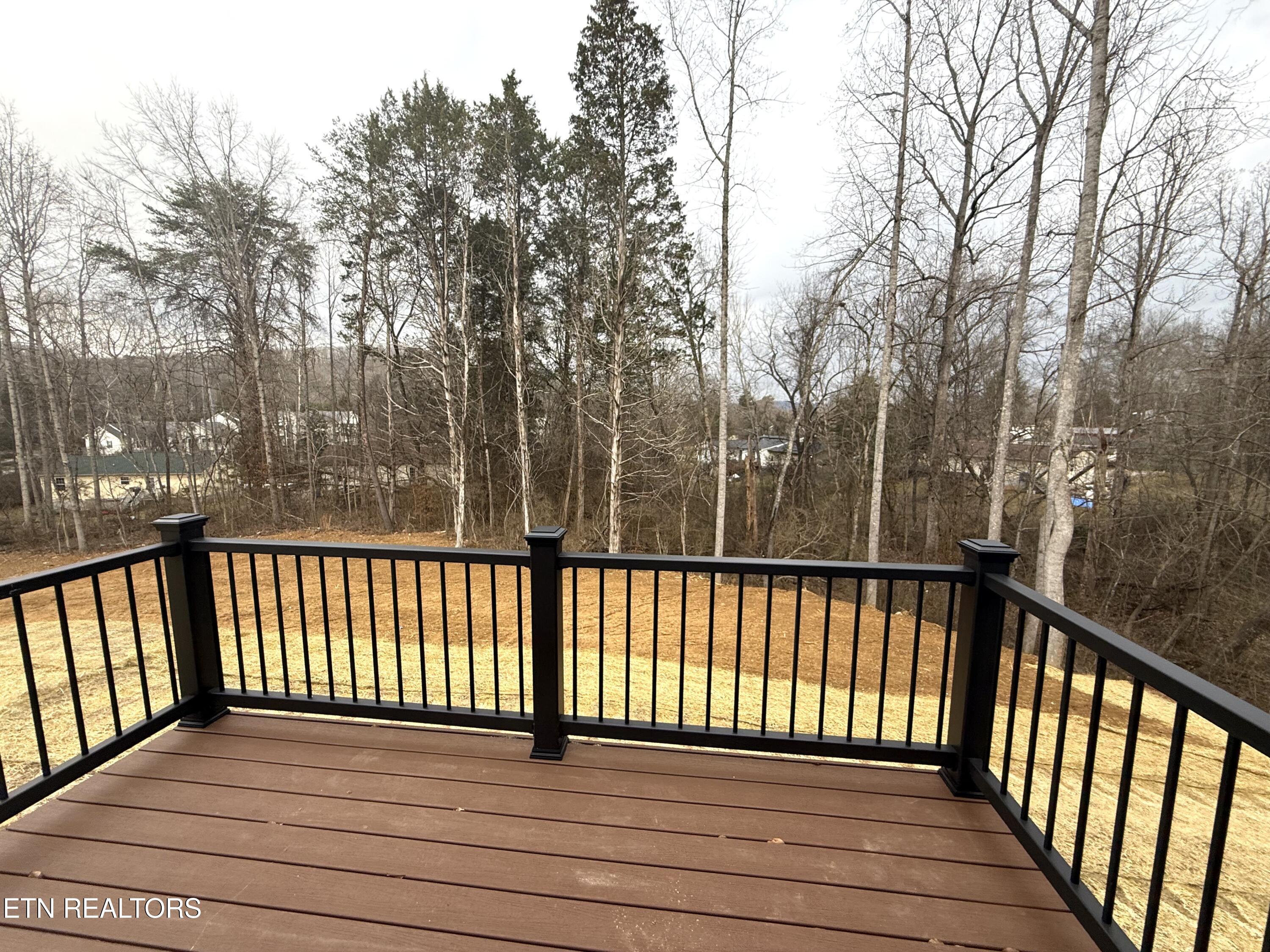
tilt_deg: -7.1
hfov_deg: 102.1
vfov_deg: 85.7
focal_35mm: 14
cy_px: 476
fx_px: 514
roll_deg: -0.3
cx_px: 635
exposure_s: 1/205
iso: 50
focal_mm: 2.22
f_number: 2.2
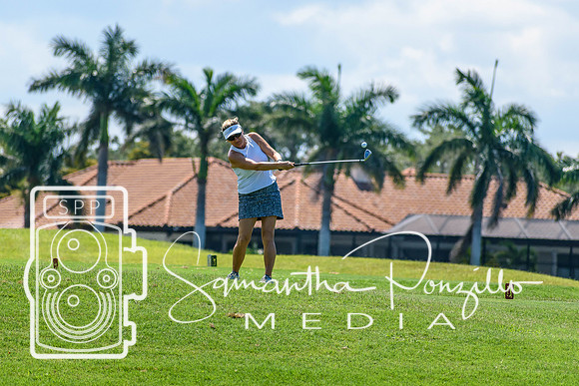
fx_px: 6274
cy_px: 193
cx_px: 290
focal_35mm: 390
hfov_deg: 5.3
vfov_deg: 3.5
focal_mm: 260
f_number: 6
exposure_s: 1/2000
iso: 360
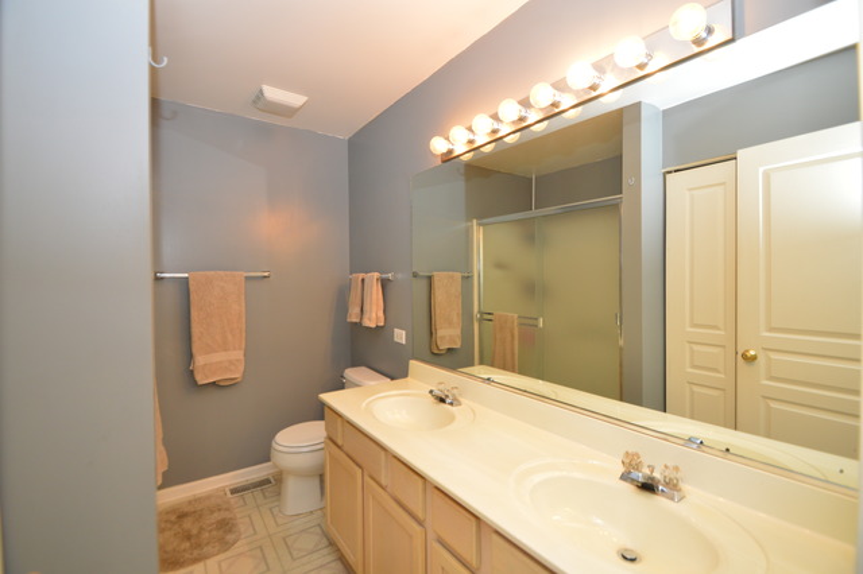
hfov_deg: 100.4
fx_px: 359
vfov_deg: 77.3
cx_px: 432
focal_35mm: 15
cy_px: 287
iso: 400
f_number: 4
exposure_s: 1/60
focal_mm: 10
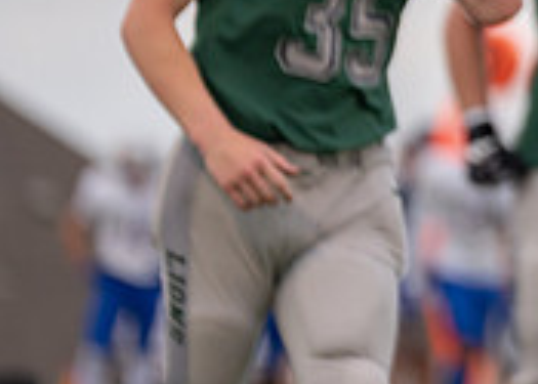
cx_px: 864
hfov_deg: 2.9
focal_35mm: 695
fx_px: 10619
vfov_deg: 2.1
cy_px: -197
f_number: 2.8
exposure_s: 1/1250
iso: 250
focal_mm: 200
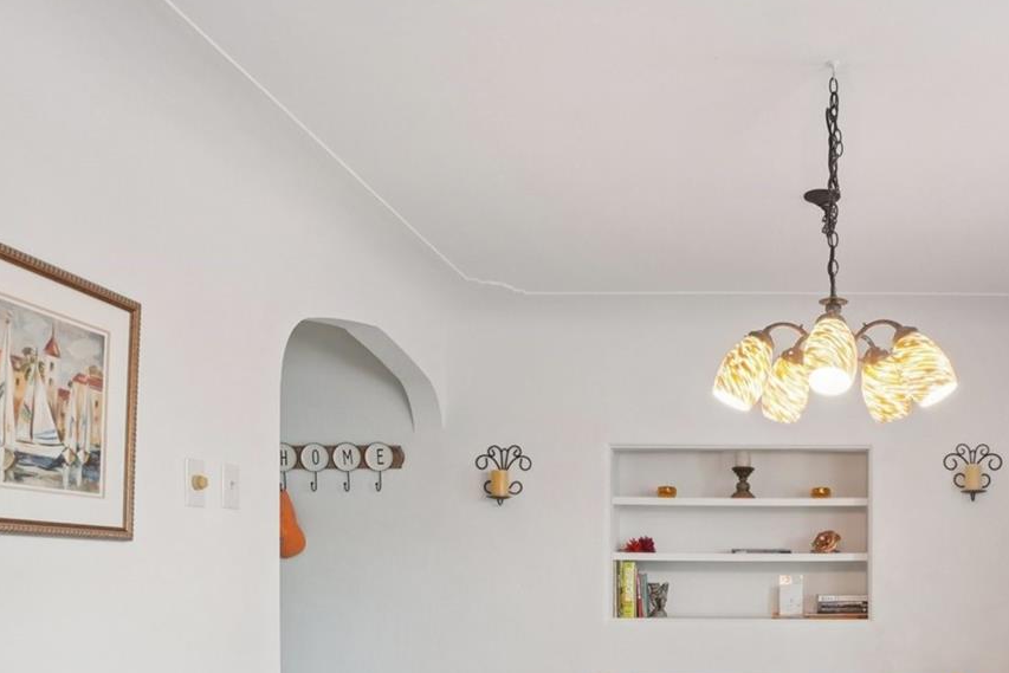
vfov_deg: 39.9
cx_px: 790
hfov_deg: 56.5
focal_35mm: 31
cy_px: 581
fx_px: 867
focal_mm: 11
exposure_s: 1/15
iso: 800
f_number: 8
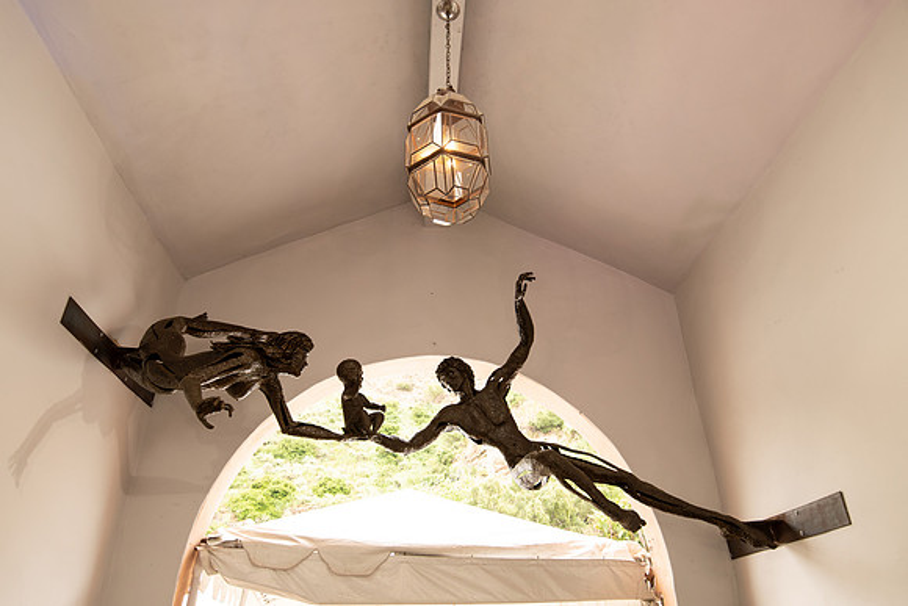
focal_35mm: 22
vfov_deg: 56.2
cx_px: 454
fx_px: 568
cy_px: 303
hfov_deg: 77.3
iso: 250
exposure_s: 1/160
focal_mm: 15
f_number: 2.8
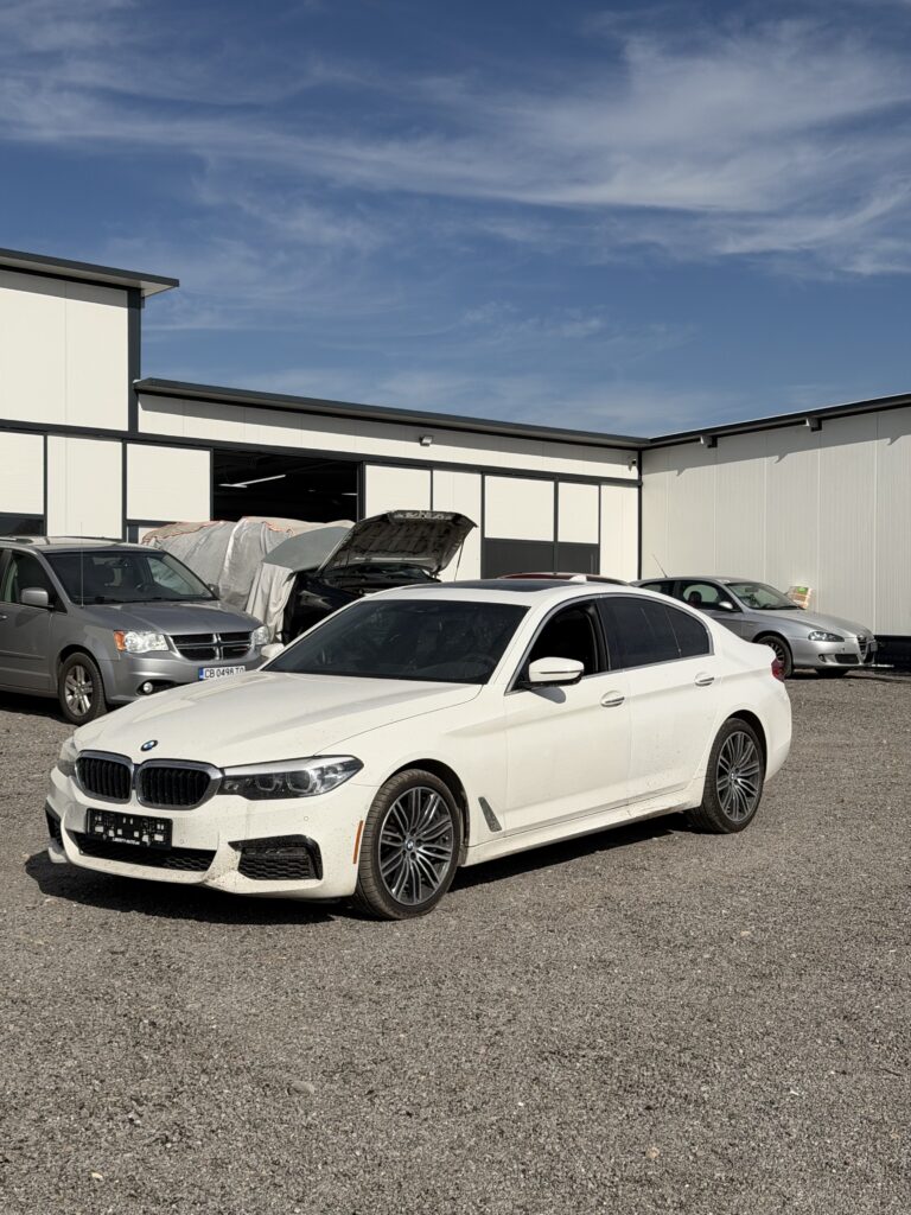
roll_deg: -0.6
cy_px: 608
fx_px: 1684
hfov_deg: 30.3
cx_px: 456
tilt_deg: +0.5
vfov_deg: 39.7
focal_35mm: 48
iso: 80
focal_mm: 6.76
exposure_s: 1/13333
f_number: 1.78
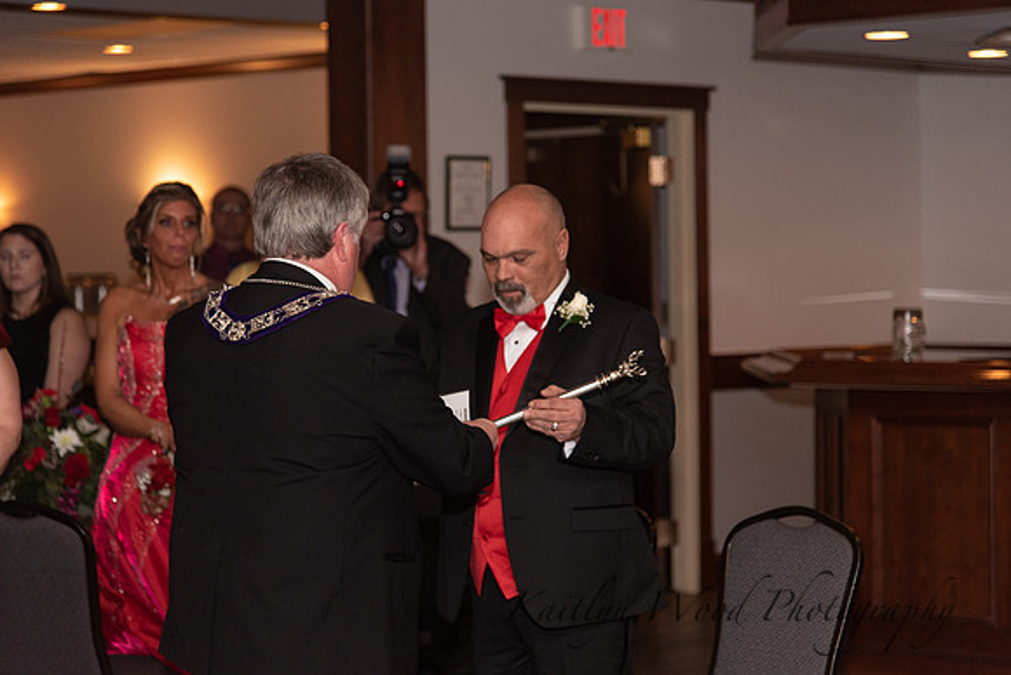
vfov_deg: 14.0
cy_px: 338
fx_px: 2753
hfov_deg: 20.8
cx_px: 506
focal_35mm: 98
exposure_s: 1/200
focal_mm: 98
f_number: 4
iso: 800
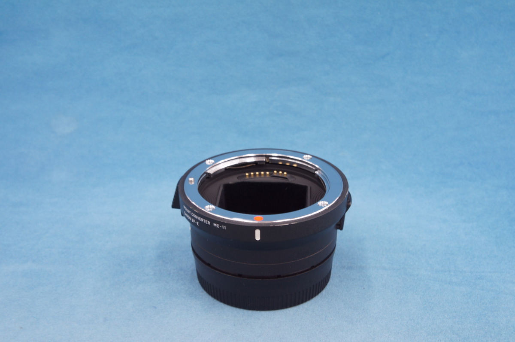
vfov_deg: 25.7
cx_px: 258
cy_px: 171
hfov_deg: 37.9
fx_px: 750
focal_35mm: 52
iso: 200
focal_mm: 35
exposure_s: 1/5
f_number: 11
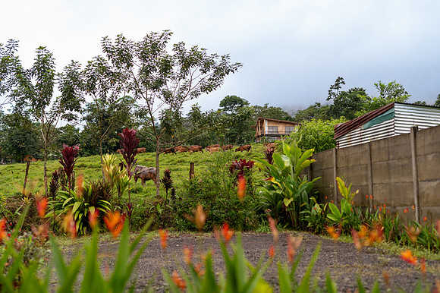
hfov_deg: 39.6
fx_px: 611
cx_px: 220
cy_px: 146
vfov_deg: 27.0
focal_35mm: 50
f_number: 2.5
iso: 100
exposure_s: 1/500
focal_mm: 50
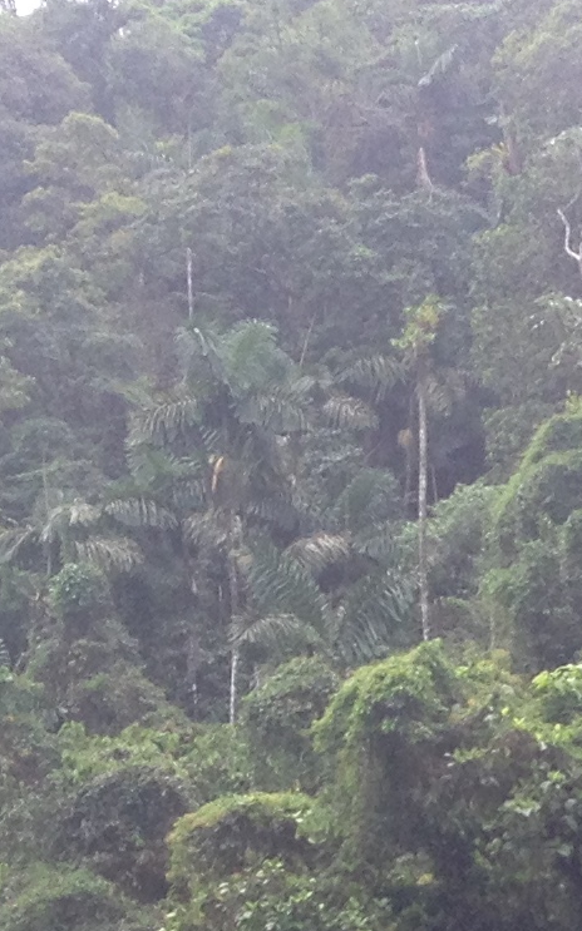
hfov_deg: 7.8
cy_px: 1497
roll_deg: -0.3
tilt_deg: -2.1
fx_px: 4139
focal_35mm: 163
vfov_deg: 12.1
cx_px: 1081
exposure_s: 1/305
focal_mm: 4.28
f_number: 2.4
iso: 50
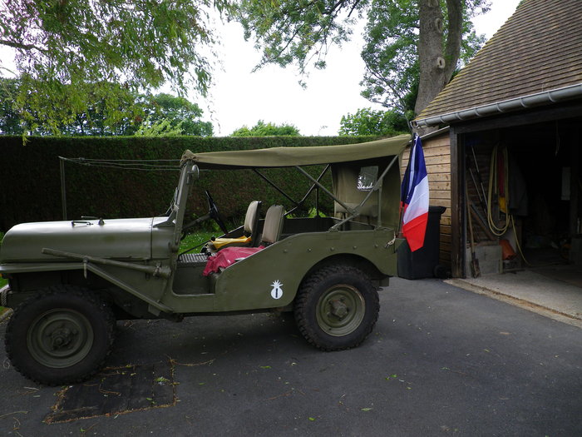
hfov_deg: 63.4
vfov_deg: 49.7
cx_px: 291
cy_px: 218
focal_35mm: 28
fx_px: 471
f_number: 2.6
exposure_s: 1/250
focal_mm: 4.9
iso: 64
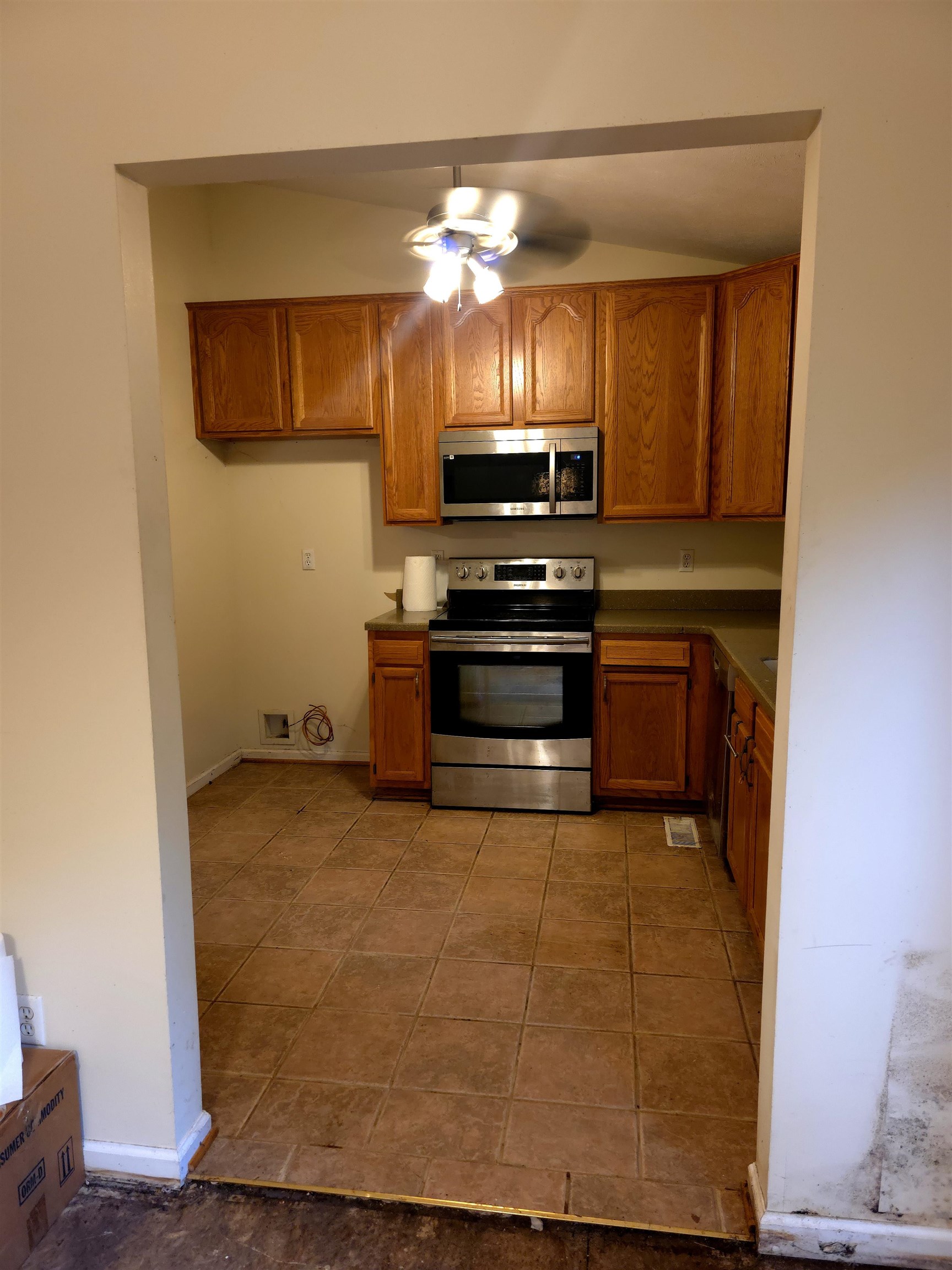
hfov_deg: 58.9
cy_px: 635
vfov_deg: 73.9
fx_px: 843
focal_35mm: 23
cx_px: 476
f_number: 1.7
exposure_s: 1/24
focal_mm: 6.3
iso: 320
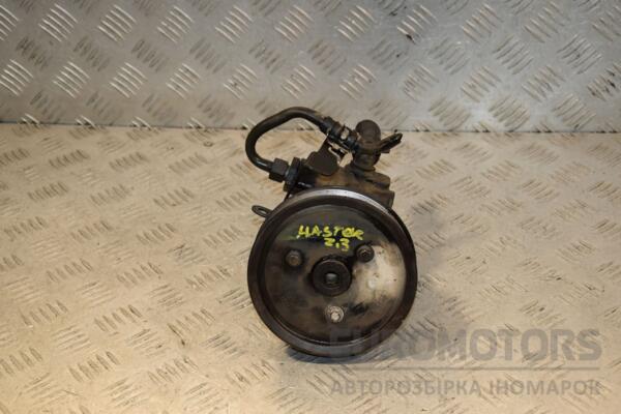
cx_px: 310
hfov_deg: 29.9
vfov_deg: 20.2
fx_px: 1164
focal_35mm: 68
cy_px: 207
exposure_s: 1/200
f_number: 6.3
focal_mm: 45
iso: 800
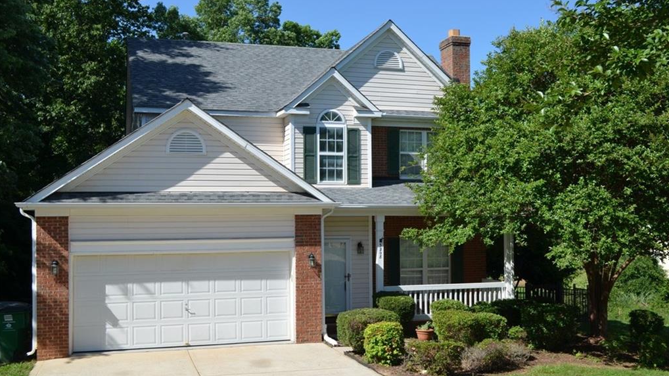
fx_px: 727
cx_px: 334
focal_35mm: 41
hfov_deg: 49.4
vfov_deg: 29.0
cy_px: 200
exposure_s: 1/250
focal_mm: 26
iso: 110
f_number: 8
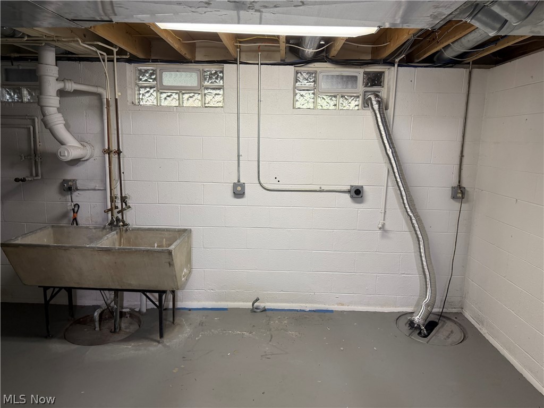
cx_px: 272
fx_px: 377
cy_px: 204
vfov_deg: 56.8
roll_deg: -0.7
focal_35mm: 24
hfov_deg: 71.6
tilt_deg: -9.7
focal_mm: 6.76
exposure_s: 1/60
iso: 250
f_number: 1.78
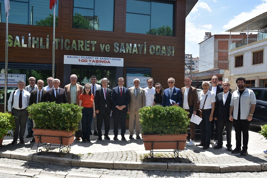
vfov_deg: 40.0
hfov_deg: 57.2
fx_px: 245
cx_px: 134
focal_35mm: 33
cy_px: 89
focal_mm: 22
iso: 200
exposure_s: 1/500
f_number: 8
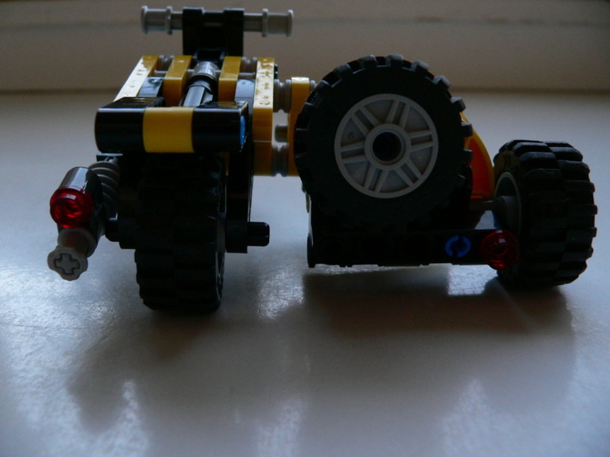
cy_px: 228
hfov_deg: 51.4
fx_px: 634
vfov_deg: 39.7
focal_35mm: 36
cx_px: 305
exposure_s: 1/80
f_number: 2.8
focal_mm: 6
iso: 200
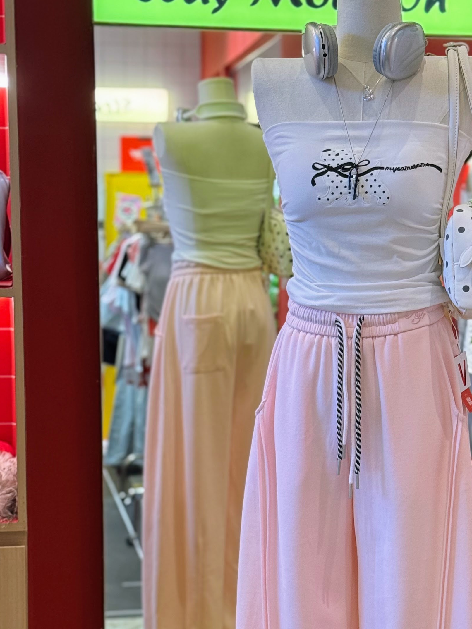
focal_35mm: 90
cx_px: 374
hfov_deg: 16.3
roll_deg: -1.2
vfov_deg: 21.7
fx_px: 1636
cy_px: 425
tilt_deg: -8.2
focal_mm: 6.76
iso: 125
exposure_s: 1/100
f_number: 1.78
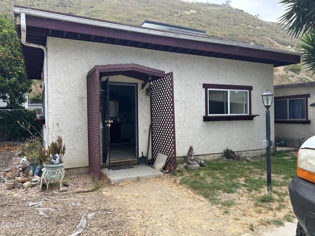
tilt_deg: +0.4
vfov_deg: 53.1
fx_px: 237
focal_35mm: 26
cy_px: 118
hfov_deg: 67.3
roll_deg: +0.8
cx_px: 158
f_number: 1.5
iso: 50
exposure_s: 1/1377
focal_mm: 5.7
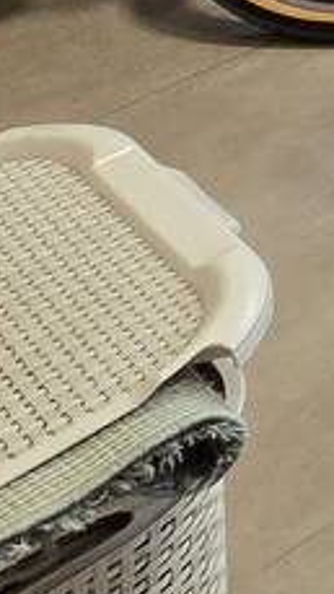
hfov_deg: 7.6
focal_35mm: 89
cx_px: 1419
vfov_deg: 16.1
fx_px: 1400
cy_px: -708
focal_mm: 2.2
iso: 200
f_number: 2.2
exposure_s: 1/60
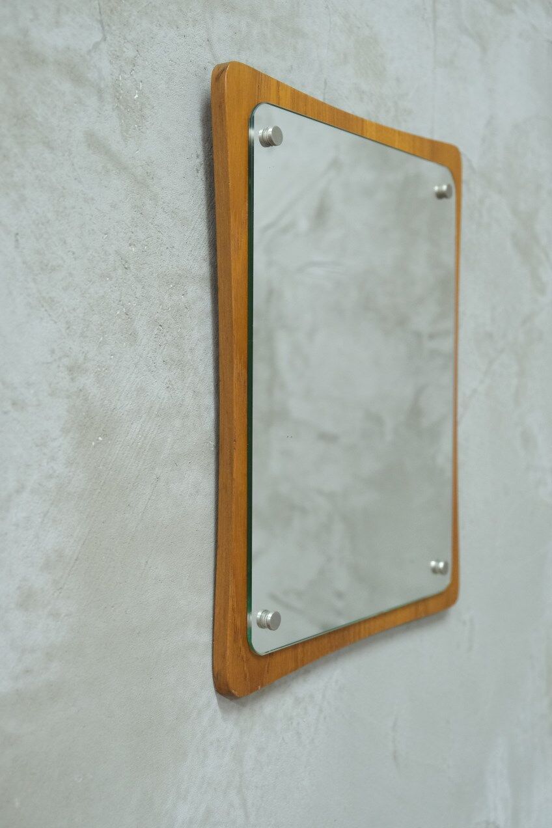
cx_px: 276
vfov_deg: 43.6
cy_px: 414
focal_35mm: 45
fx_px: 1035
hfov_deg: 29.9
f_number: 3.6
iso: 2000
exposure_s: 1/45
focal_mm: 30.2
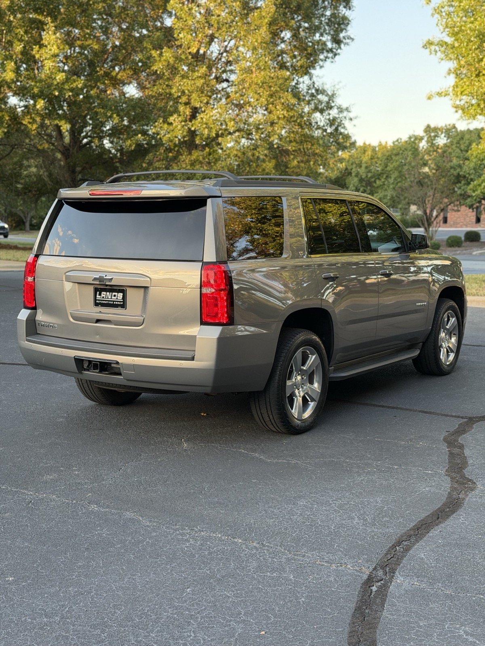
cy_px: 323
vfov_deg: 39.7
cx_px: 242
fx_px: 897
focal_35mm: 48
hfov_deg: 30.3
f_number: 1.78
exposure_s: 1/193
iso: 100
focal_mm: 6.76
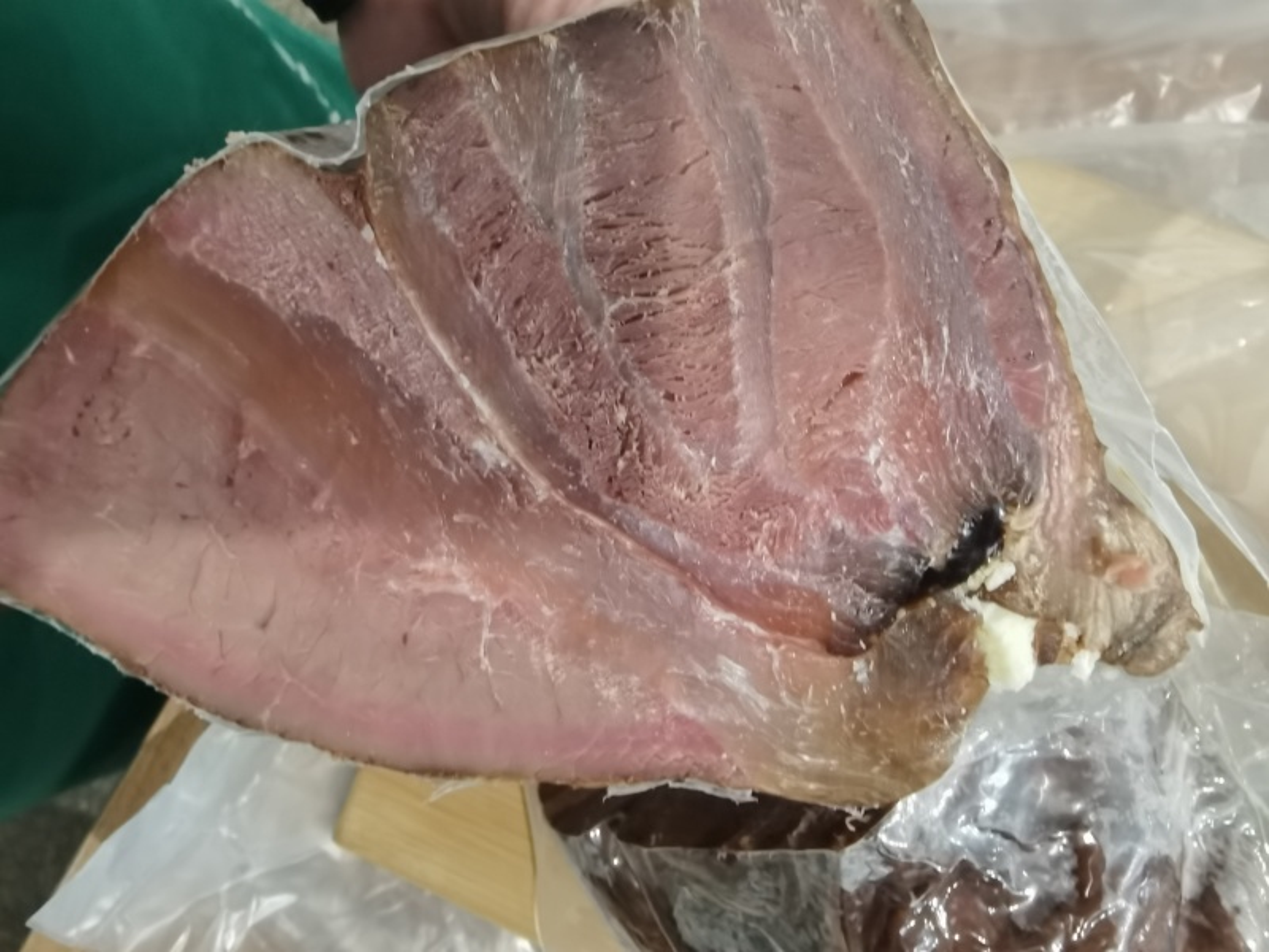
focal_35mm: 27
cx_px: 634
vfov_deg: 51.4
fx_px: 990
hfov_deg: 65.3
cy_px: 476
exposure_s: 1/16.7
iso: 640
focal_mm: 2.26
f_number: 2.2
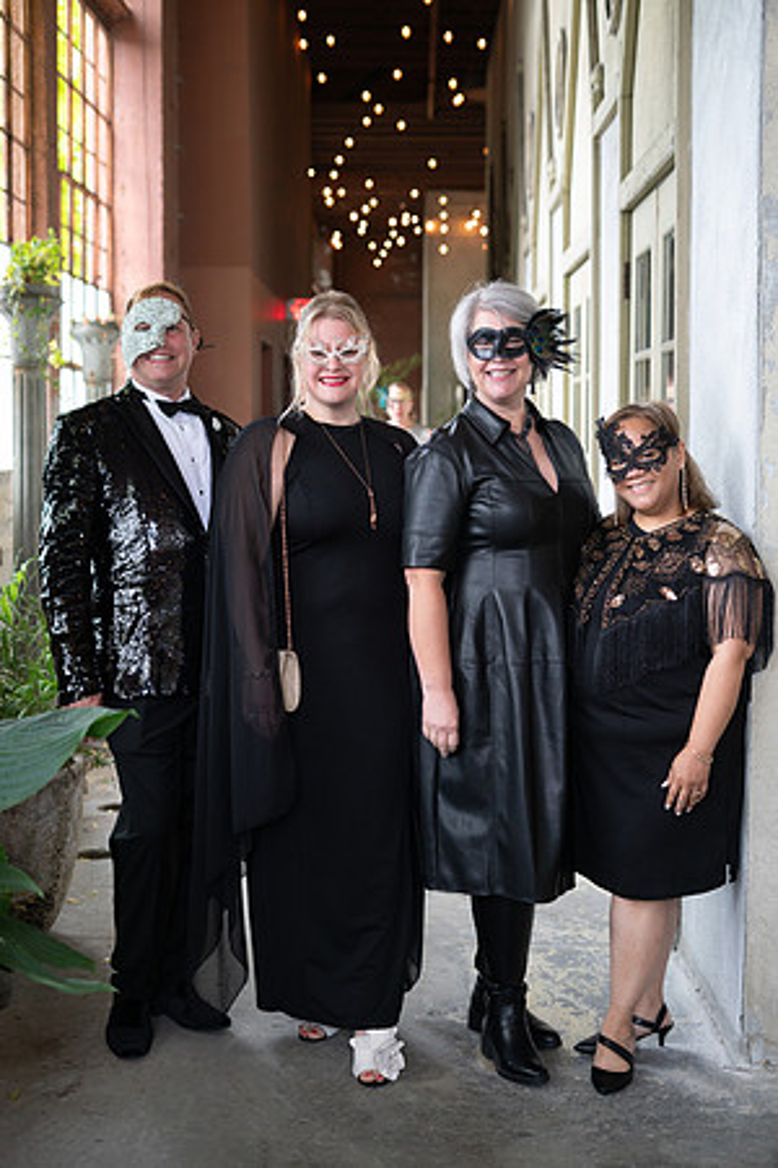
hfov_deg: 27.0
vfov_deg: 39.6
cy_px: 584
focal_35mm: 50
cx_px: 389
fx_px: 1621
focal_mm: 50
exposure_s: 1/100
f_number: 3.2
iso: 400
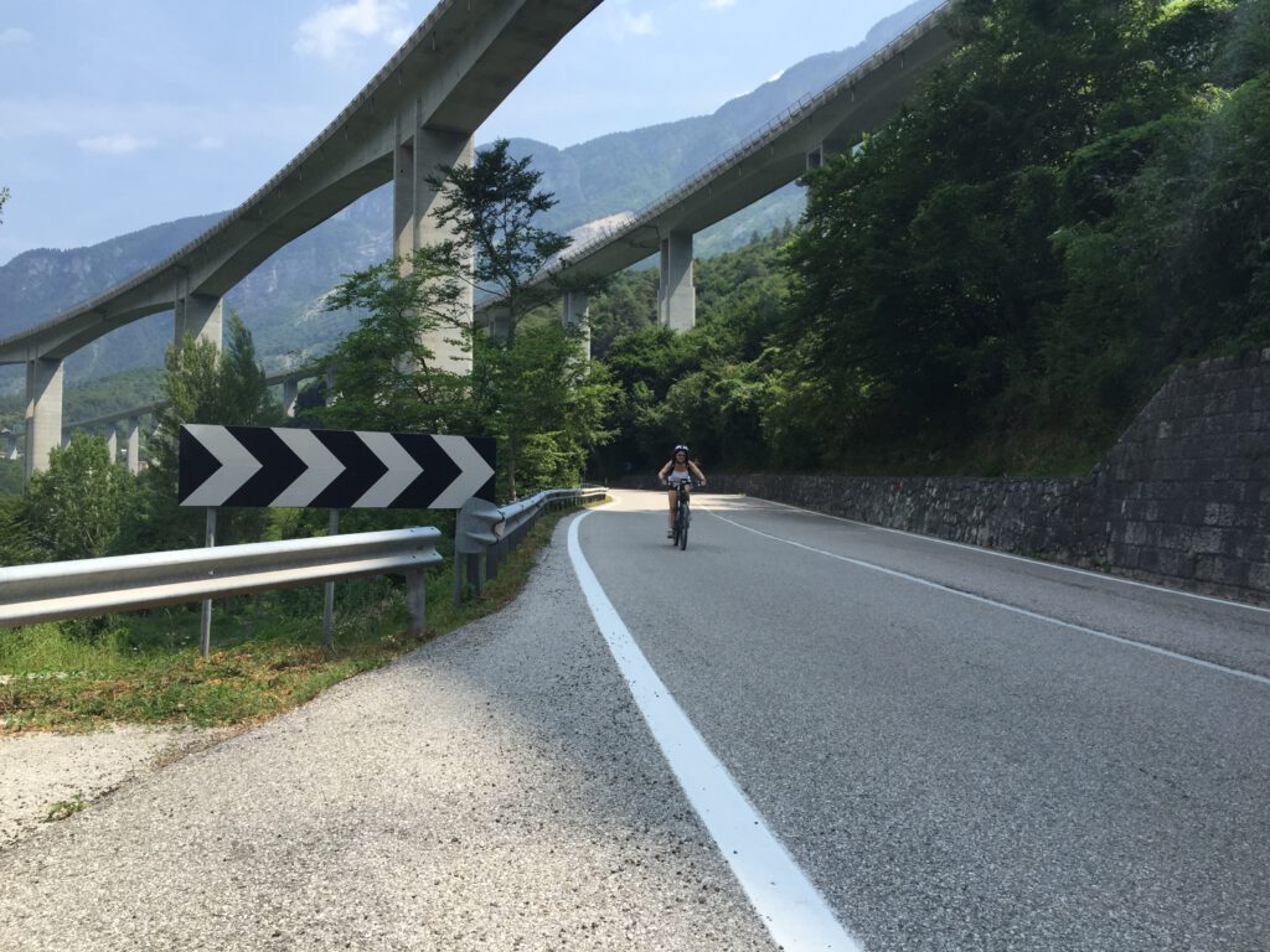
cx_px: 635
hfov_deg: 61.7
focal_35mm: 29
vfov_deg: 48.2
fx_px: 1064
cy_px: 476
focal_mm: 4.15
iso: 32
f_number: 2.2
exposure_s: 1/1721
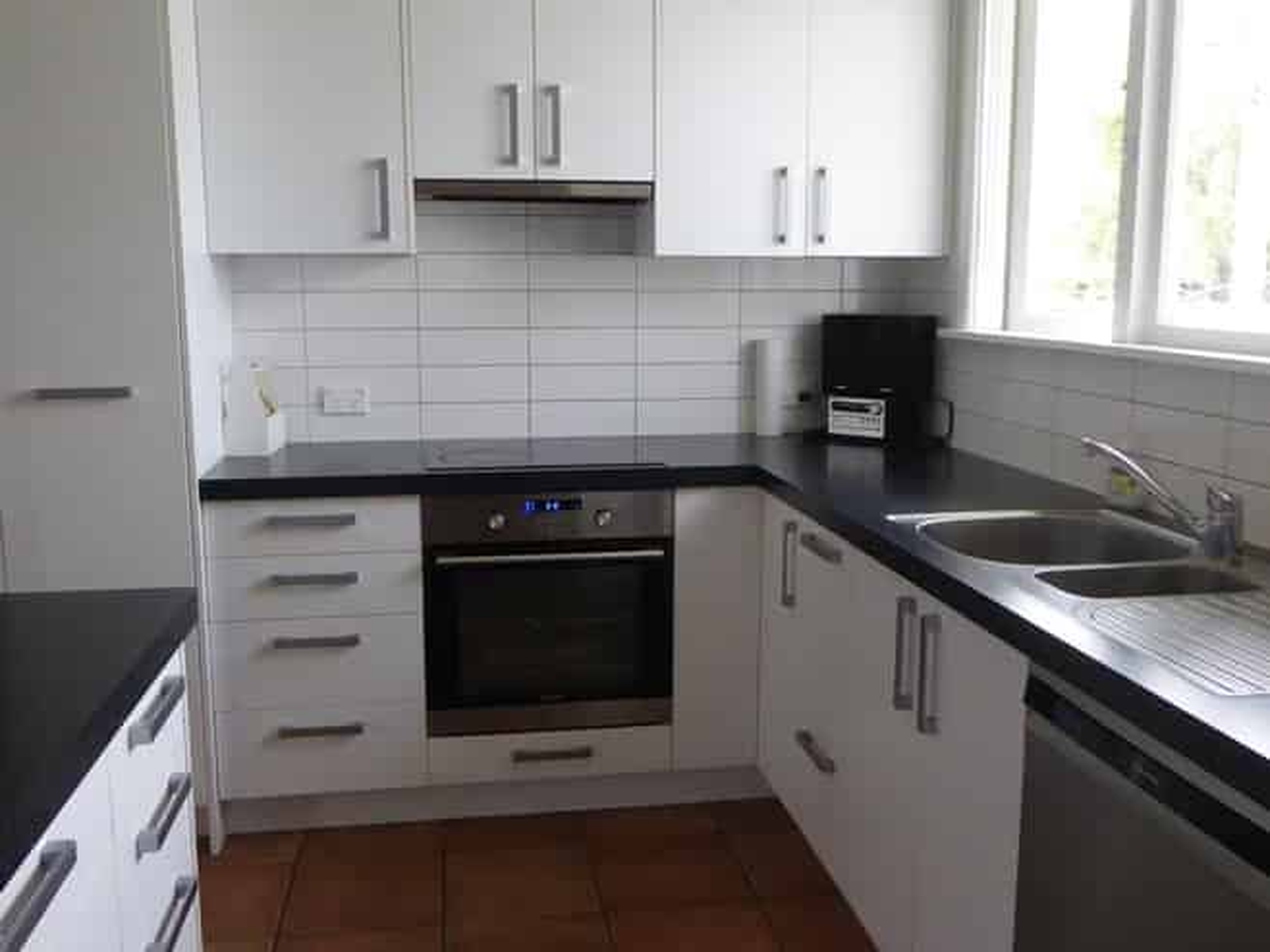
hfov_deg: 65.3
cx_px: 635
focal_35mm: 27
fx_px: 990
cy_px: 476
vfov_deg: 51.3
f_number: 3.3
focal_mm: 4.3
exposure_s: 1/250
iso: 500
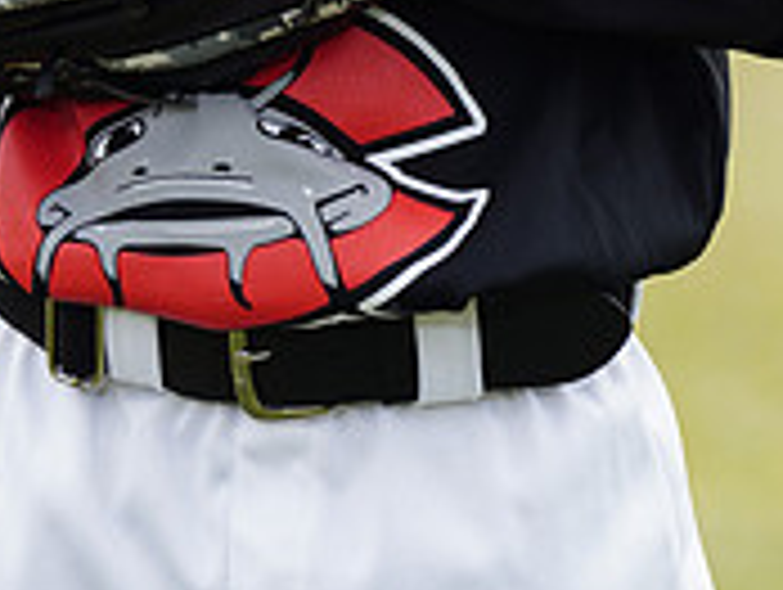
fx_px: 13862
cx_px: 407
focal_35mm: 612
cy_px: -599
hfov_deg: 3.2
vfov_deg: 2.4
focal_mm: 191
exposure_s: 1/250
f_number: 5.6
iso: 100
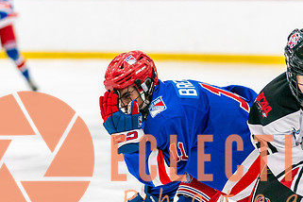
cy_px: 131
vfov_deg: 5.2
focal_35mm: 263
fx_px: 2213
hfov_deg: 7.8
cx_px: 188
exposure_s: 1/1250
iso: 3200
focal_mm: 127
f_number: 2.8
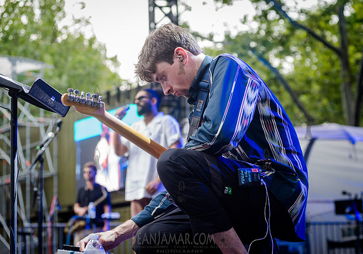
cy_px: 134
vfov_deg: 16.2
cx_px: 201
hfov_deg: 23.0
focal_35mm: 87
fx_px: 892
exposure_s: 1/250
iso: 2000
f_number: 4
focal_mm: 80
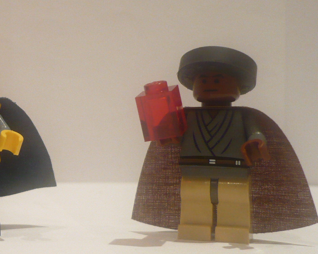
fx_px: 706
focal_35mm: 75
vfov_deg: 20.4
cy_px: 136
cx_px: -21
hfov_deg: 24.0
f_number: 2.8
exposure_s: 1/13
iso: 200
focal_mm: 5.8
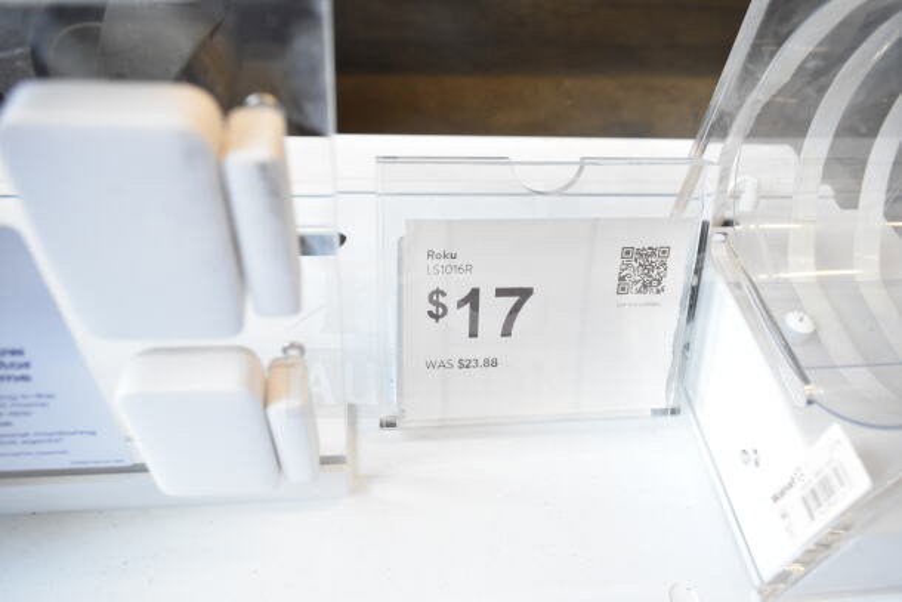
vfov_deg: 48.0
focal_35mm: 27
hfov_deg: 67.4
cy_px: 301
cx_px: 451
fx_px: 677
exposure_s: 1/100
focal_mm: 18
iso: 1600
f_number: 5
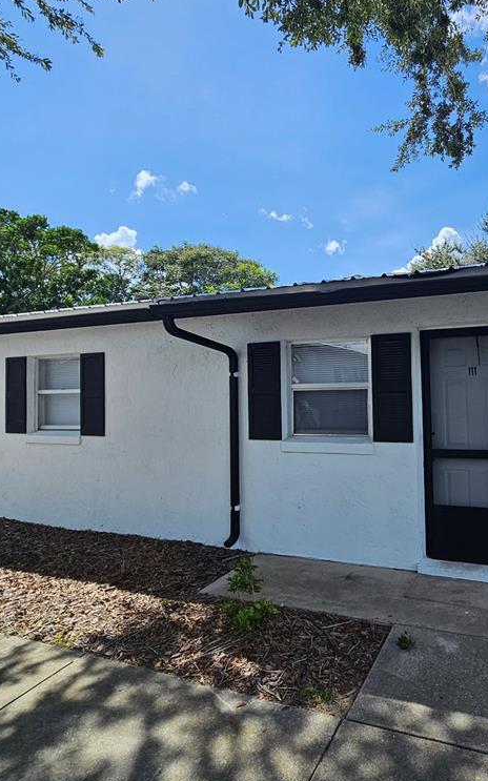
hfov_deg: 59.0
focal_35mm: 19
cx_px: 364
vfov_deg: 88.0
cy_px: 382
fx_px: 405
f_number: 2.2
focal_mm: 2.2
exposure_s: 1/1742
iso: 50
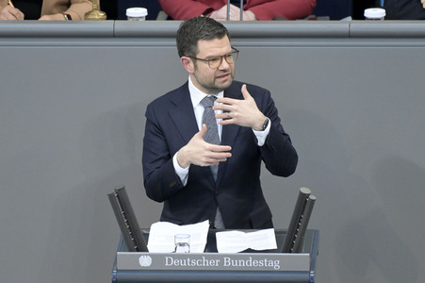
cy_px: 142
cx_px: 212
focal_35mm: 500
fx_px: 5898
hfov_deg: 4.1
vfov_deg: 2.7
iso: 16000
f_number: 5.6
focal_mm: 500
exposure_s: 1/320
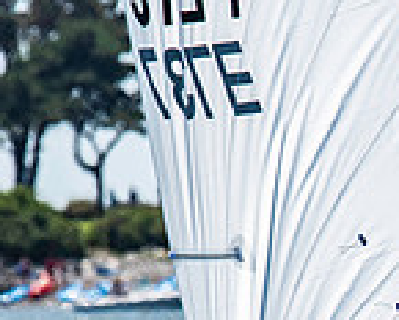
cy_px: 421
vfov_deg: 0.9
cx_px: 534
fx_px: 19898
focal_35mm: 1685
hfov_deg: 1.1
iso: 400
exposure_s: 1/3200
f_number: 5.6
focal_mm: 300
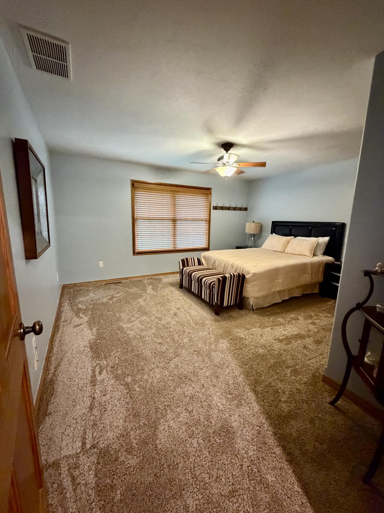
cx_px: 192
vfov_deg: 102.1
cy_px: 256
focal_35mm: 14
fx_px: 207
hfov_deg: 85.7
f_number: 2.2
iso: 1250
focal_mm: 2.22
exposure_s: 1/60
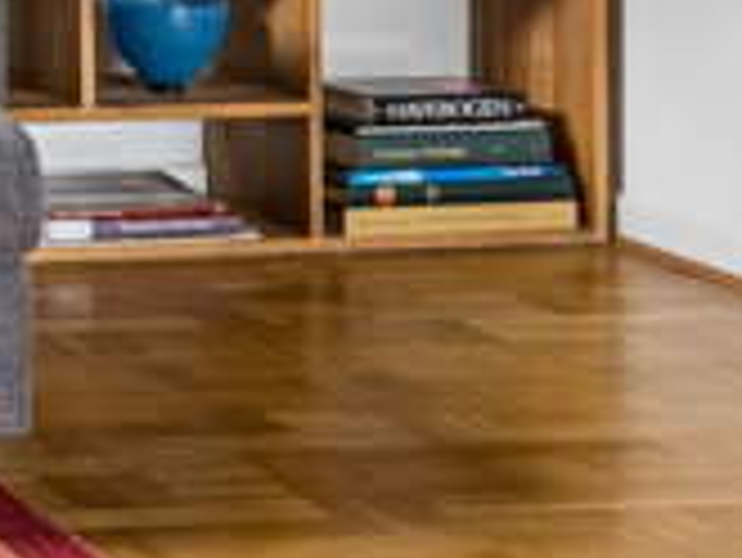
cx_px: -814
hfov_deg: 13.2
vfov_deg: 11.2
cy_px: -353
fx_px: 2703
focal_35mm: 126
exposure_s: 1/80
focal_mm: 27
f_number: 6.3
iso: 1000
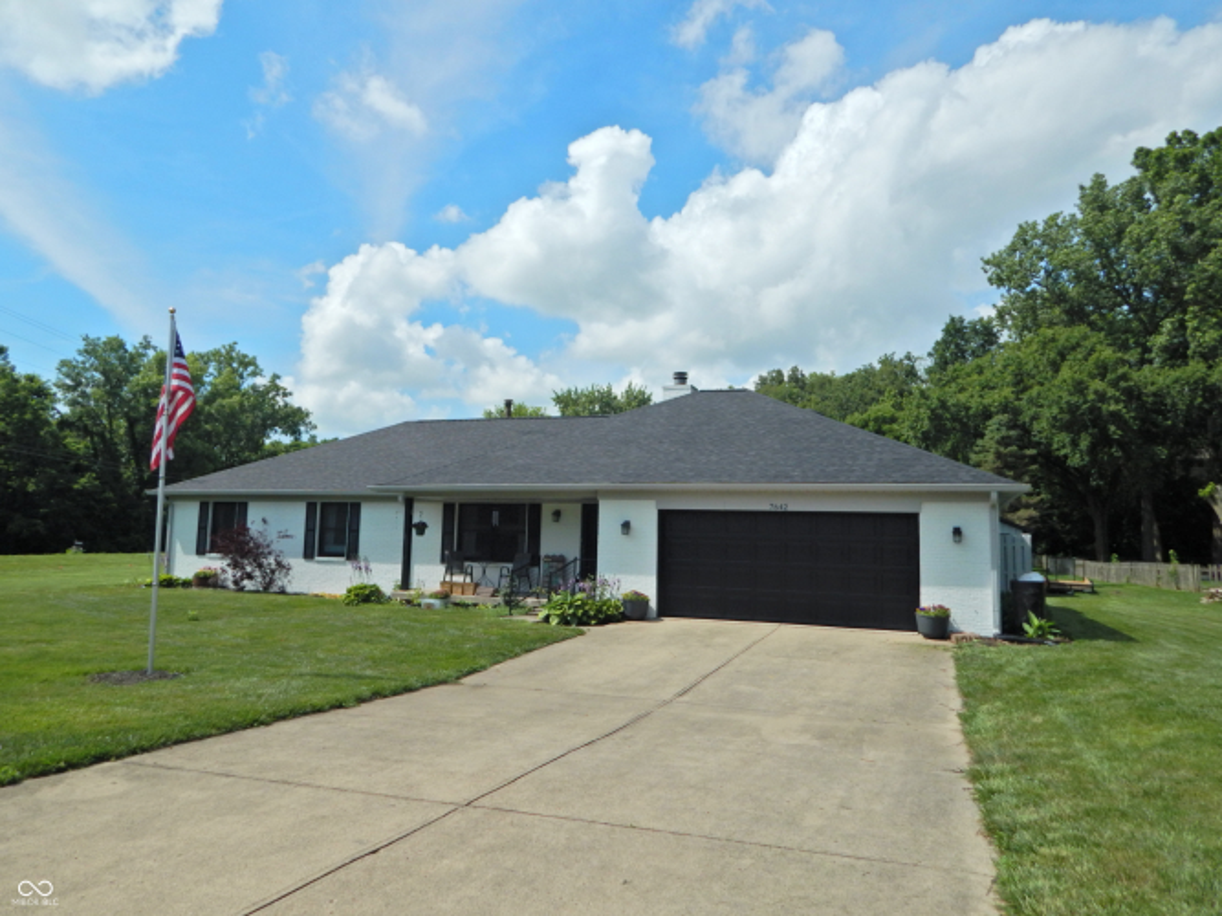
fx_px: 776
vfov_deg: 61.1
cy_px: 458
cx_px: 611
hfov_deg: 76.4
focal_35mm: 22
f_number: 6
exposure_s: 1/1000
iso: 125
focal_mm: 4
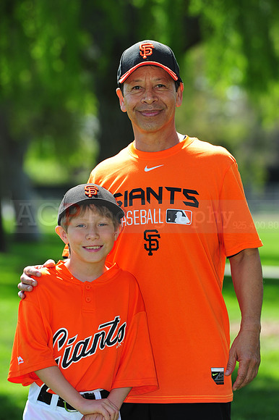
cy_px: 210
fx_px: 2037
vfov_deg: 11.8
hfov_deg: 7.8
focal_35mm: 175
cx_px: 140
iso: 200
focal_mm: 175
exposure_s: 1/500
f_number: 5.6
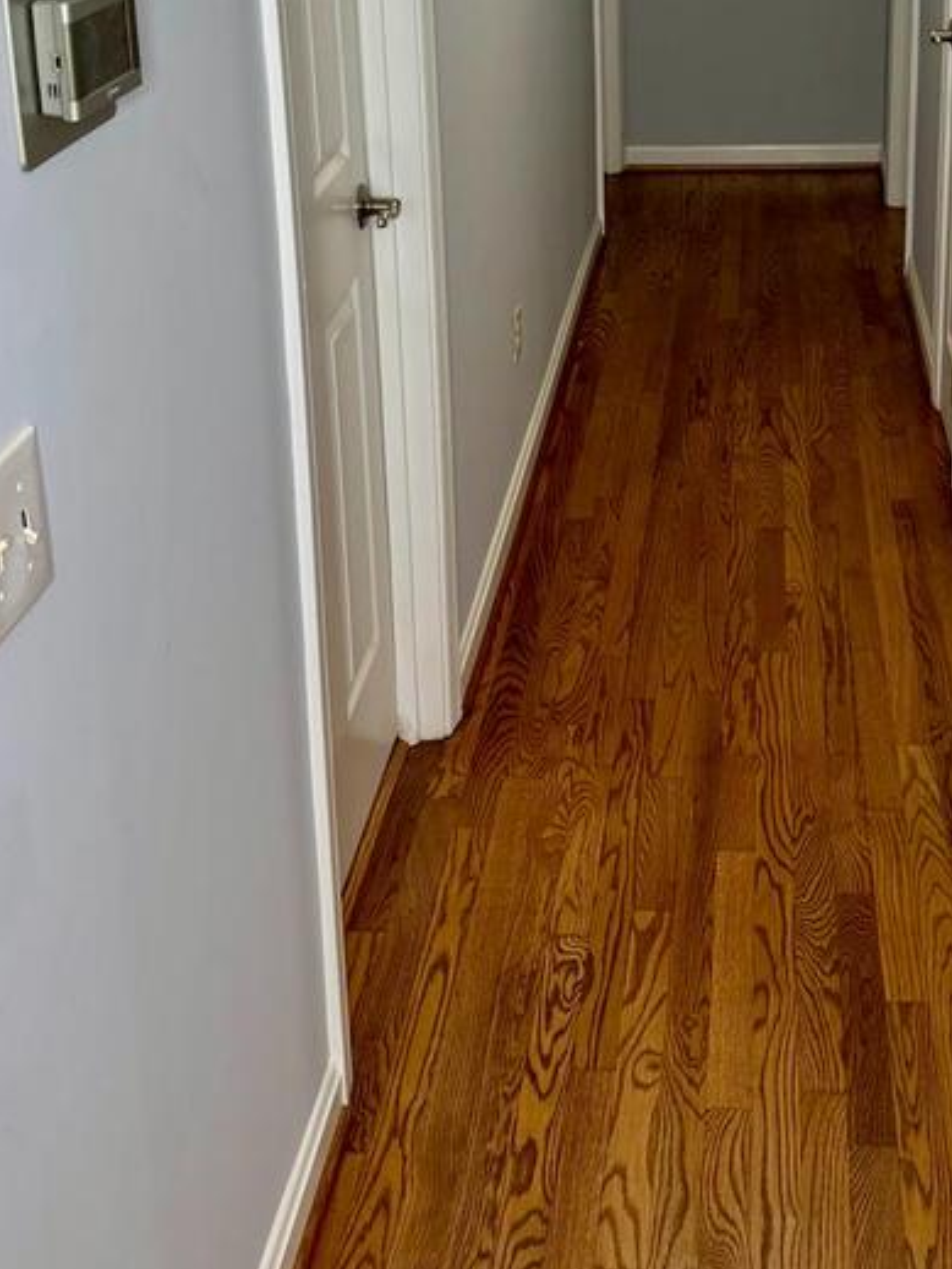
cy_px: 181
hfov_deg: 28.8
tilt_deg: -15.0
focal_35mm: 50
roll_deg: +0.0
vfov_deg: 36.3
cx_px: 695
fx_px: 1832
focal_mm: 6.76
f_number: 1.78
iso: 160
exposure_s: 1/120
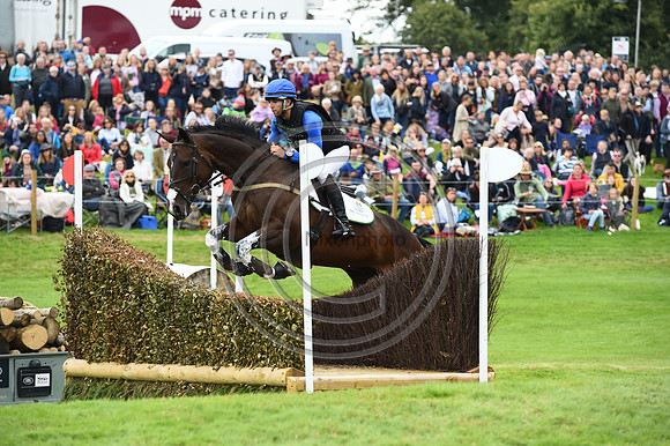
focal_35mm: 170
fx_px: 3162
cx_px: 335
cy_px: 223
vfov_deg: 8.1
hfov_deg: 12.1
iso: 1100
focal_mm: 170
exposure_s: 1/1250
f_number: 5.6
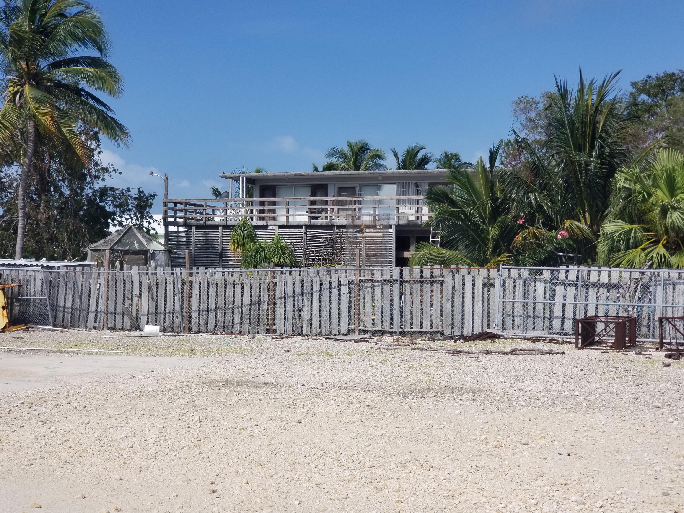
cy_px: 256
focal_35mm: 52
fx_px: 1028
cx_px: 342
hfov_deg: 36.8
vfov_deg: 28.0
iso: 25
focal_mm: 6
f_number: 2.4
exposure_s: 1/1348
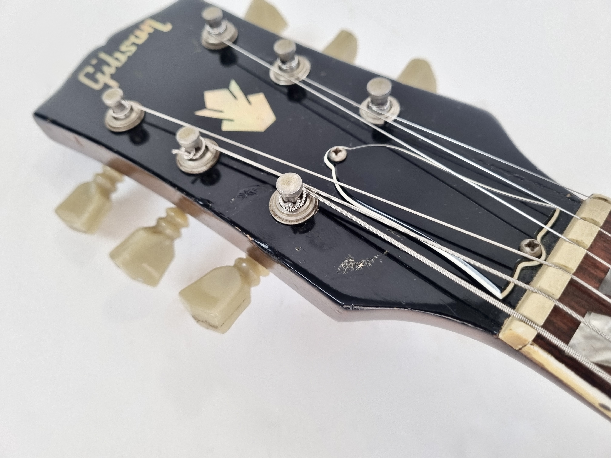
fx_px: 459
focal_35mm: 26
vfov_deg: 53.1
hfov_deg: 67.3
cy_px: 229
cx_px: 306
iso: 80
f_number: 1.8
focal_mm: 5.4
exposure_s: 1/100
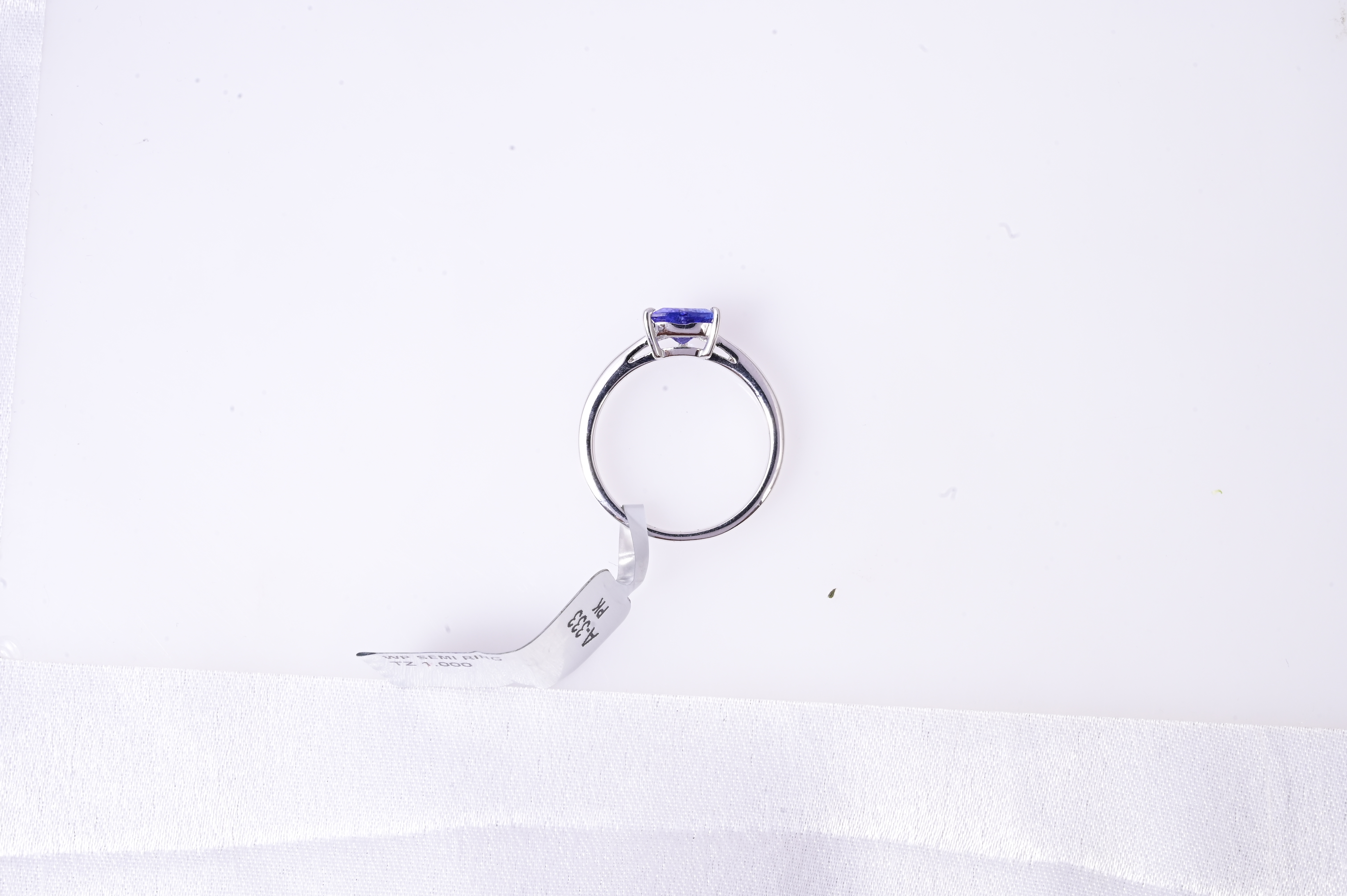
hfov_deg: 28.9
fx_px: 2617
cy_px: 448
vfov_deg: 19.4
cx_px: 674
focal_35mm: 70
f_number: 20
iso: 640
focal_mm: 70
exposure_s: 1/80
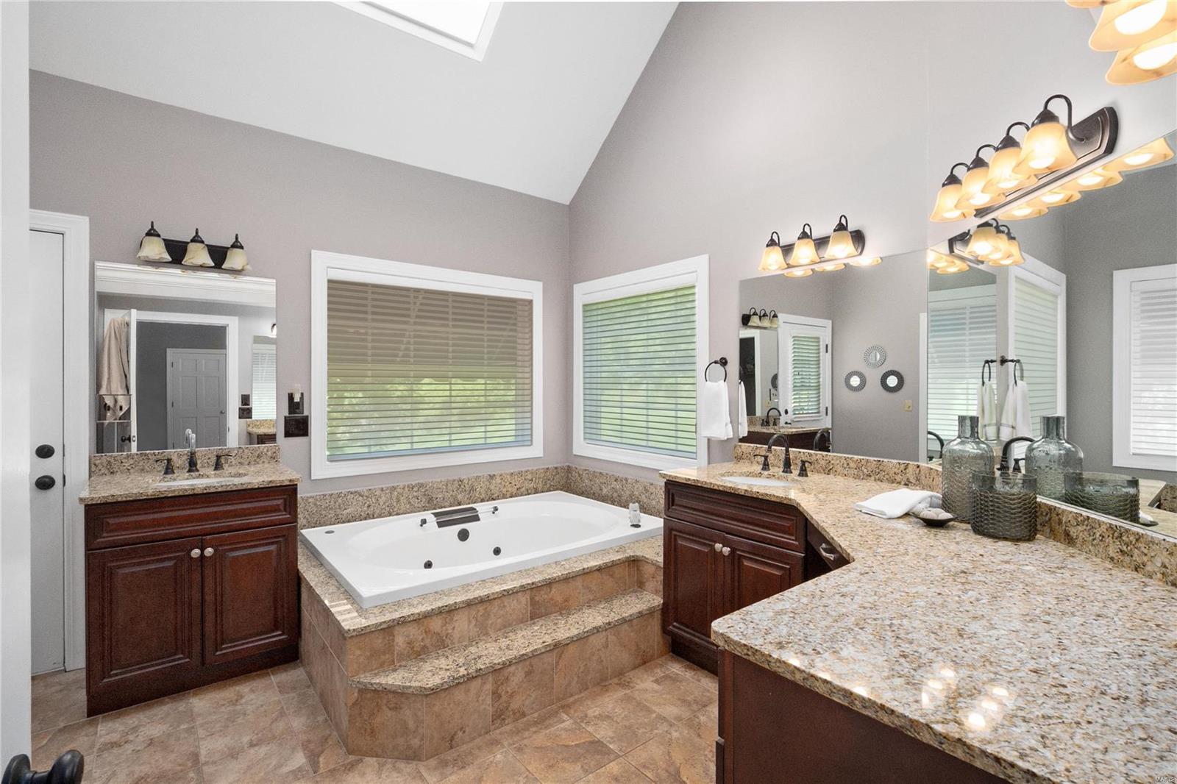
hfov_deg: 96.7
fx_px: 523
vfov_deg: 73.7
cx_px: 588
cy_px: 392
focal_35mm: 16
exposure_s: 1/100
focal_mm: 8
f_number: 8
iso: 1600
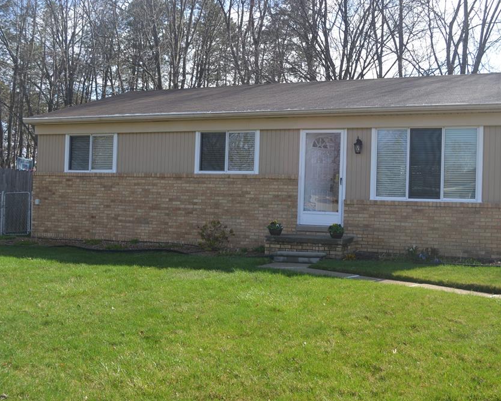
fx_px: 563
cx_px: 260
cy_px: 203
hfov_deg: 47.9
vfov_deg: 39.2
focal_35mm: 38
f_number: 6.3
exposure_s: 1/160
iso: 100
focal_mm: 22
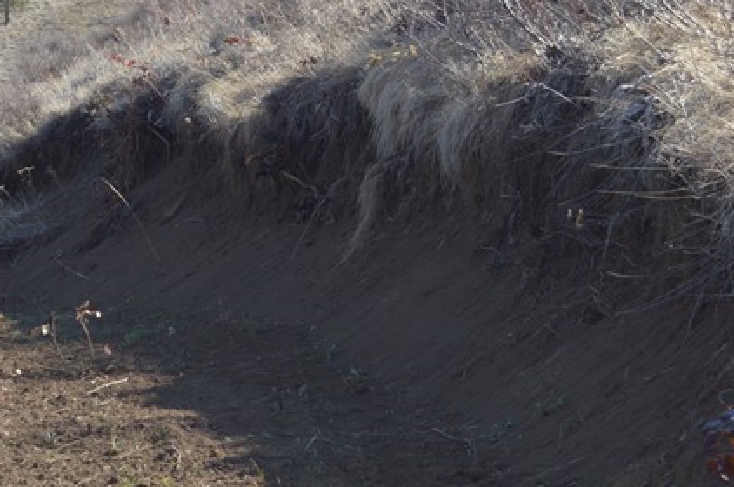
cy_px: 282
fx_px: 2754
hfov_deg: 14.8
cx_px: -63
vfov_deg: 10.1
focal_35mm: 135
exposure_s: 1/200
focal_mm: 35
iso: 100
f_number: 6.3
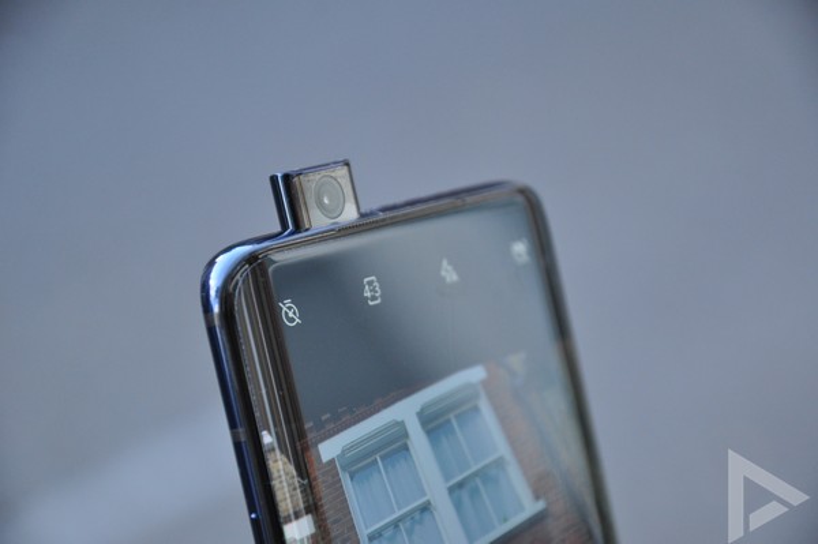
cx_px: 409
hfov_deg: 13.1
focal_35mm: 158
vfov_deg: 8.7
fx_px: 3576
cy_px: 272
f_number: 5.6
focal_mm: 105
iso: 800
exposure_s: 1/160
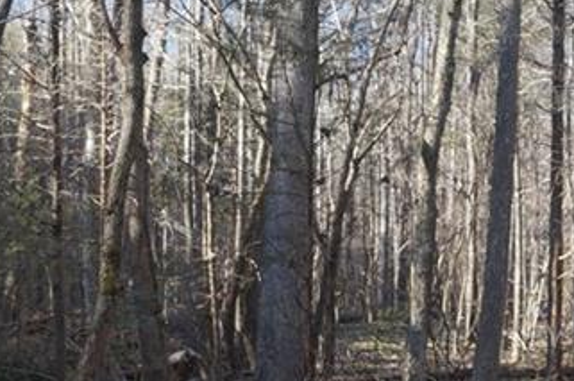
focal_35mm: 86
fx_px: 1369
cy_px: 259
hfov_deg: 23.0
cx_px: 522
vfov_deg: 15.8
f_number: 4
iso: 320
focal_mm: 18
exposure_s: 1/160
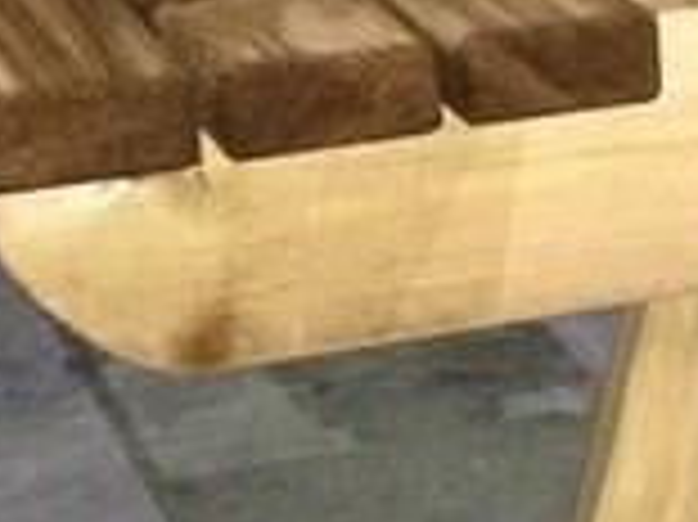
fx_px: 3425
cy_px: 9
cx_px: 1333
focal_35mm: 170
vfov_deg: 8.7
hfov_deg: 10.8
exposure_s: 1/16
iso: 640
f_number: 2.4
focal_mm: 4.12
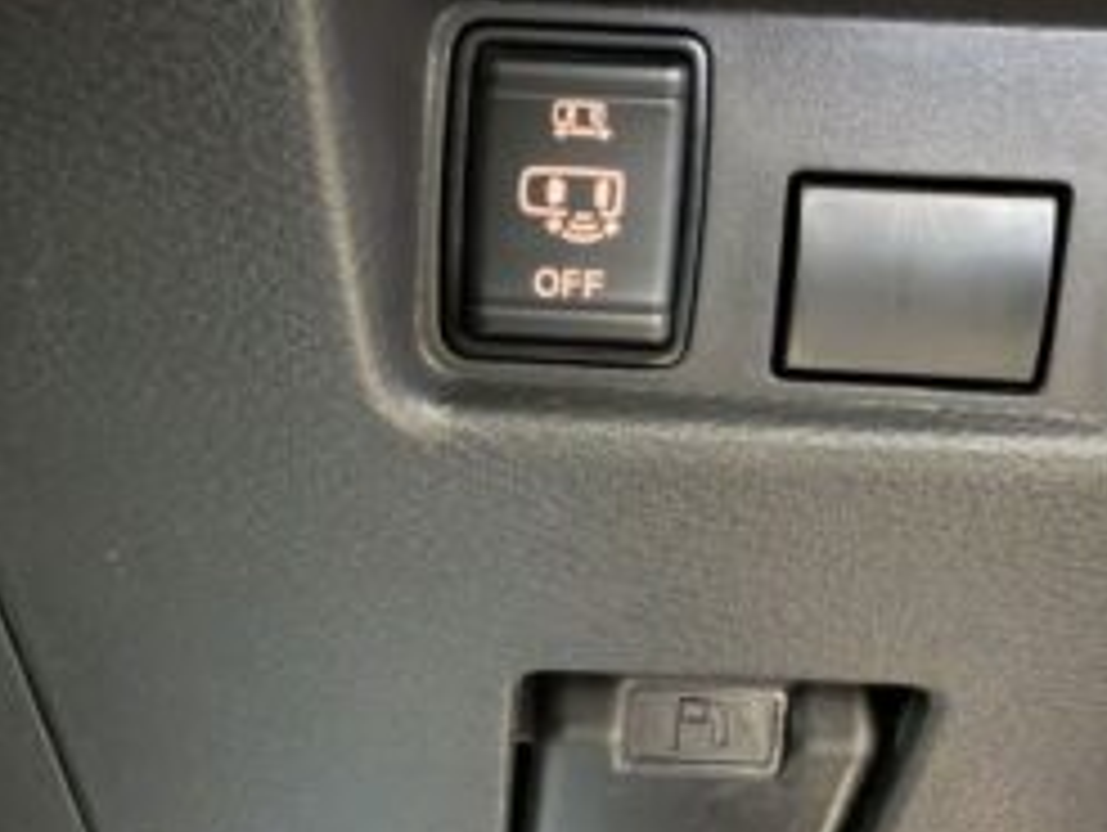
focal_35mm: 37
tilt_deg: -16.3
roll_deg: -2.4
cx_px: 567
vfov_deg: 38.7
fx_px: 1184
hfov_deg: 50.1
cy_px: 367
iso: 640
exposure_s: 1/13
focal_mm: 2.22
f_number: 2.2
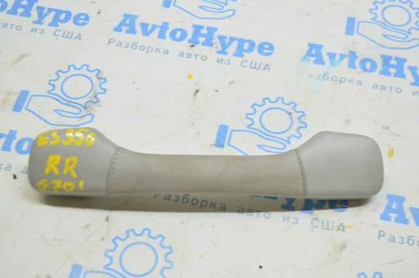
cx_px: 210
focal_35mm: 60
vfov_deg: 22.6
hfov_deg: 33.4
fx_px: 697
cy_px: 139
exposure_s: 1/20
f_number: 5.6
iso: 400
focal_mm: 40
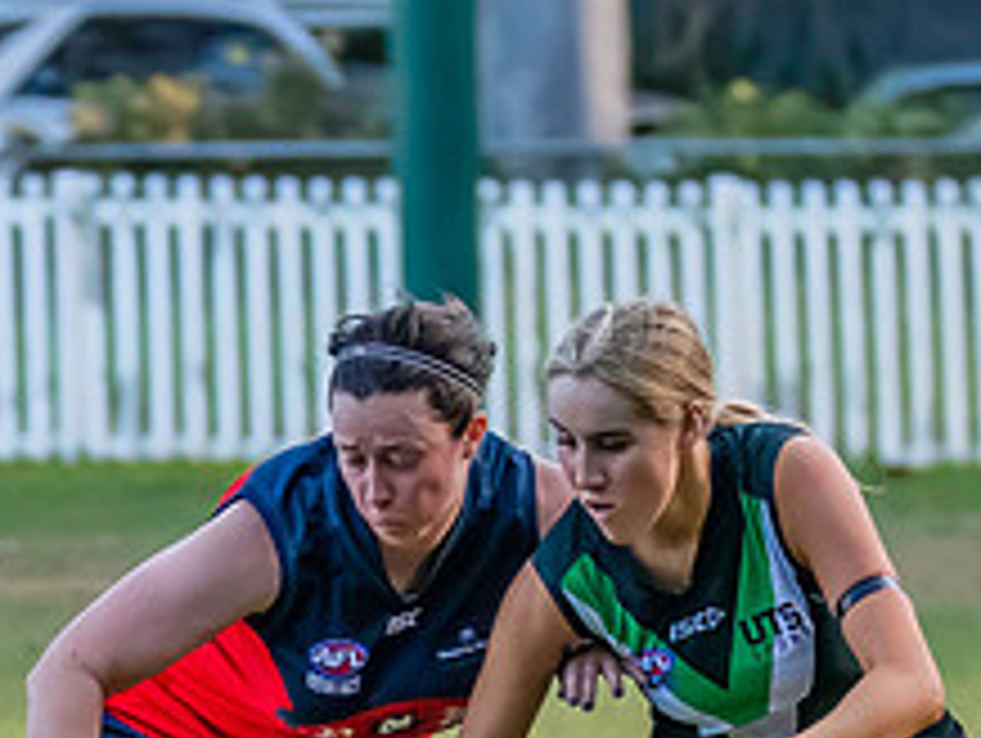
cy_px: 1044
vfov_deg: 1.6
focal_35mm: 939
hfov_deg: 2.1
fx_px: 26640
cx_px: 450
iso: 4500
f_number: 5
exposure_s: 1/1600
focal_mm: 190
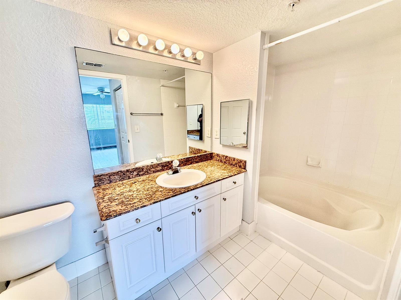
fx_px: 162
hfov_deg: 102.1
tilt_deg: -11.1
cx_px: 200
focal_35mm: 14
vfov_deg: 85.7
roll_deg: +0.8
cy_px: 150
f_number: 2.2
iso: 200
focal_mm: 2.22
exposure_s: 1/120
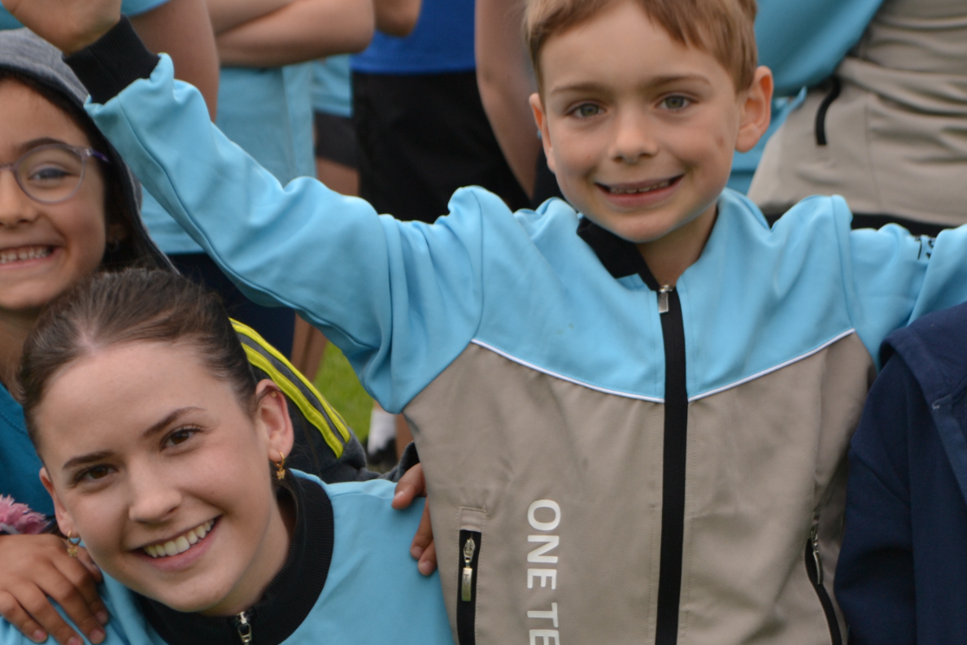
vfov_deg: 11.1
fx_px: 3331
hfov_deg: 16.5
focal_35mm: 124
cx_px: 557
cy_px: 326
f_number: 5.6
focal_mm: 48
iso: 180
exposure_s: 1/125
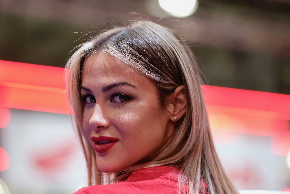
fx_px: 1087
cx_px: 145
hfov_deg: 15.2
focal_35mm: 135
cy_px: 97
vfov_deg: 10.2
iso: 320
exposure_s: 1/125
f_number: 2
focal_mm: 90
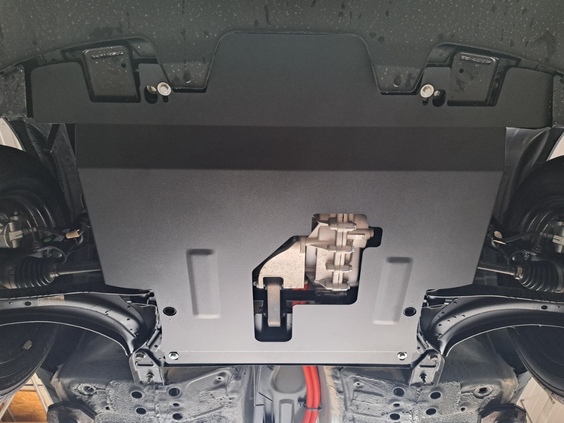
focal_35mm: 25
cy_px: 208
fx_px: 407
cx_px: 286
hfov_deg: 69.4
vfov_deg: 54.9
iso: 400
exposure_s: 1/50
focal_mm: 5.23
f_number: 1.8
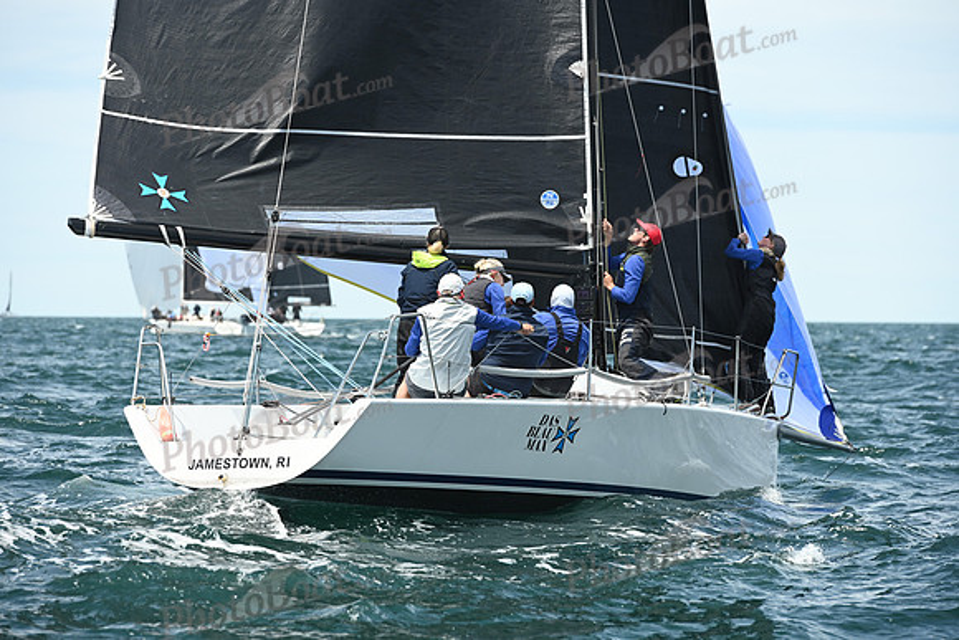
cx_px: 480
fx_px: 5062
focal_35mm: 190
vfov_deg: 7.2
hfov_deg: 10.8
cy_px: 320
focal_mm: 190
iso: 320
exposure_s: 1/1000
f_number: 6.3
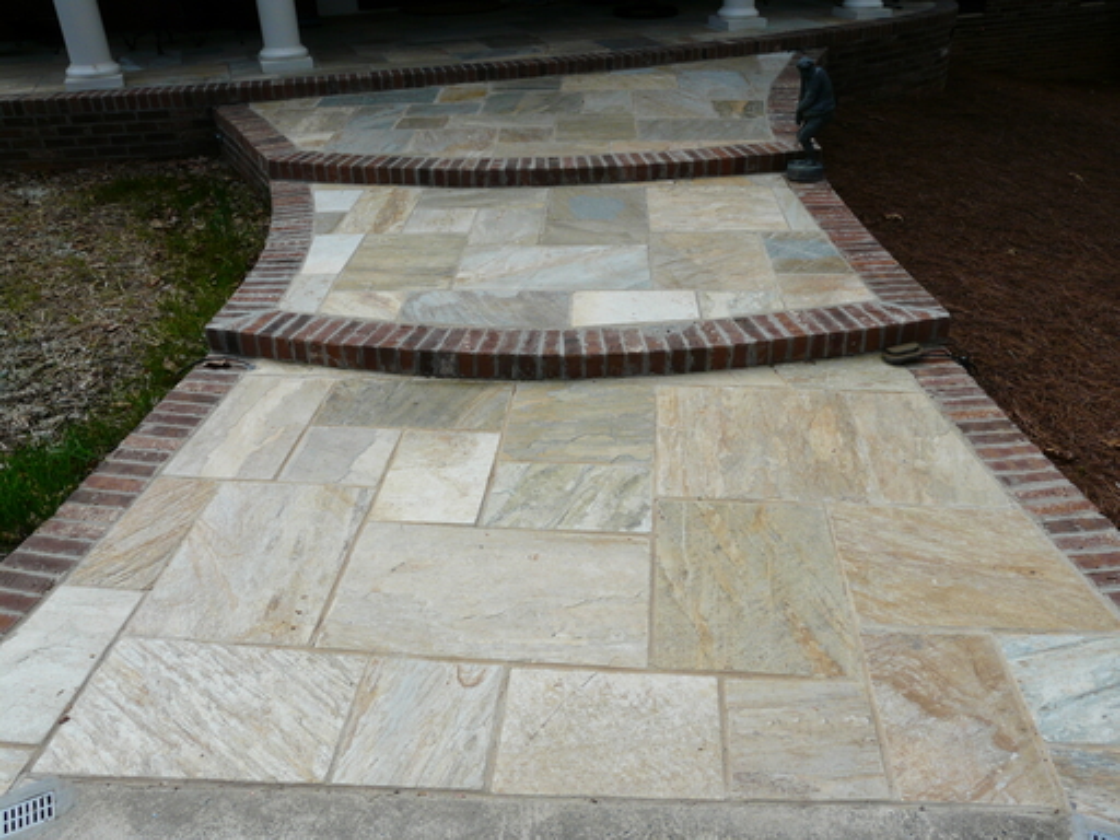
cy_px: 420
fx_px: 906
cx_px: 560
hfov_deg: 63.4
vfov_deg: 49.7
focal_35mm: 28
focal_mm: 4.6
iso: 100
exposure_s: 1/320
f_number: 5.6
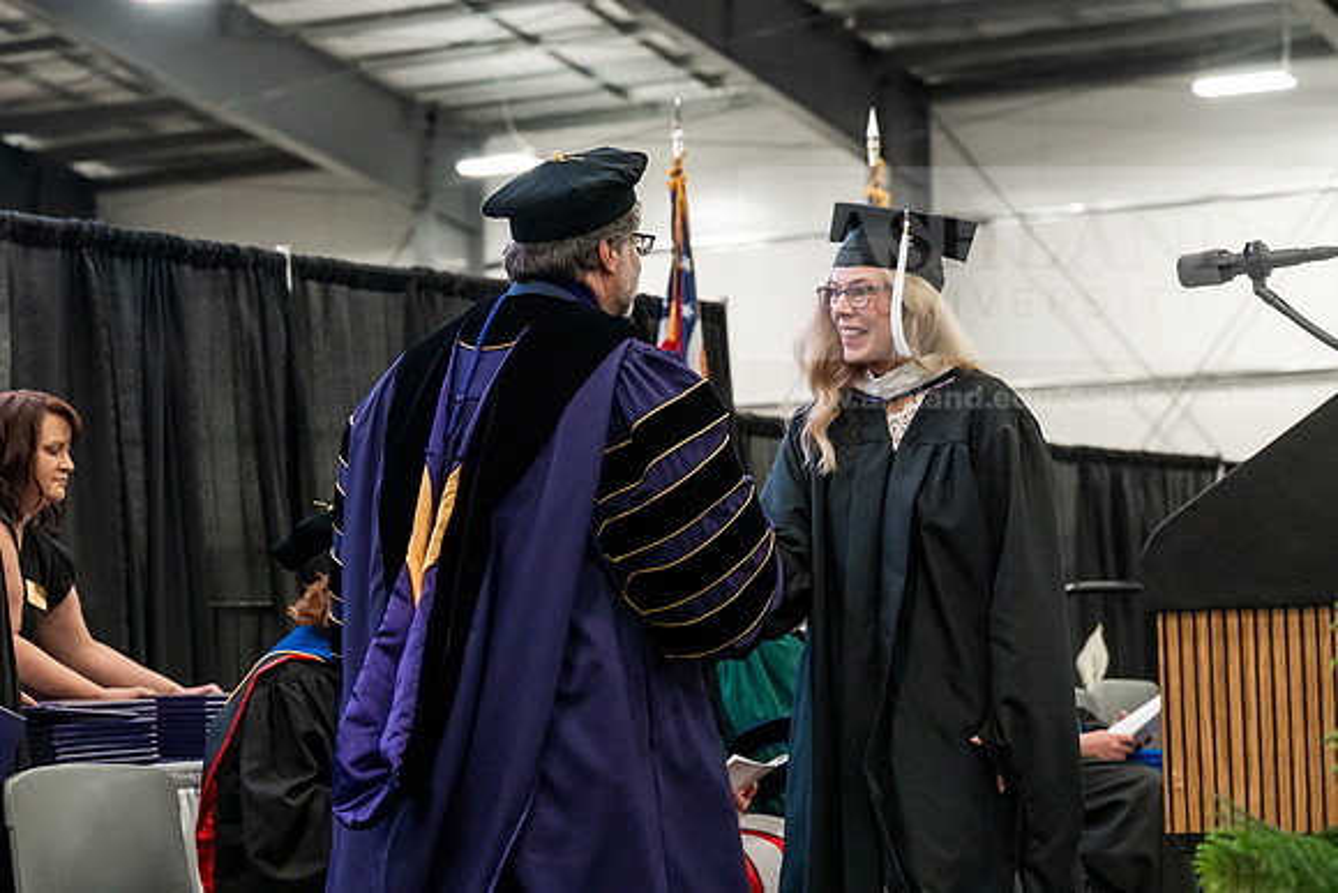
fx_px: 3197
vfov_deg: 15.9
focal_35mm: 86
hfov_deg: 23.6
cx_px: 669
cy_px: 446
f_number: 5
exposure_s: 1/250
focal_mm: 86
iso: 6400
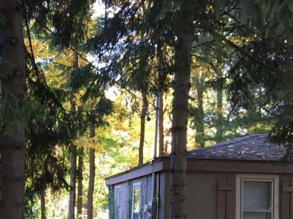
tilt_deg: -1.1
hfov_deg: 29.7
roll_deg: -1.0
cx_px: 3
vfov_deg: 23.2
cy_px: 208
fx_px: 516
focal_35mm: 61
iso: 25
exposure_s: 1/30
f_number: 2.2
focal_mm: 4.15
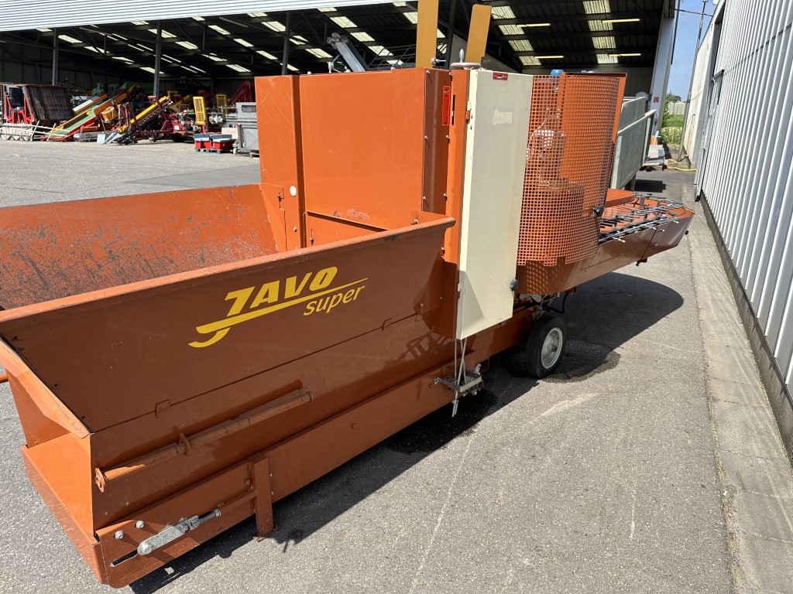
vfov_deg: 56.8
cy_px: 297
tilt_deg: -19.0
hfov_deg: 71.6
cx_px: 396
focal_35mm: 24
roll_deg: -1.3
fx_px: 550
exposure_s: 1/2252
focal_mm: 6.86
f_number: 1.78
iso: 80
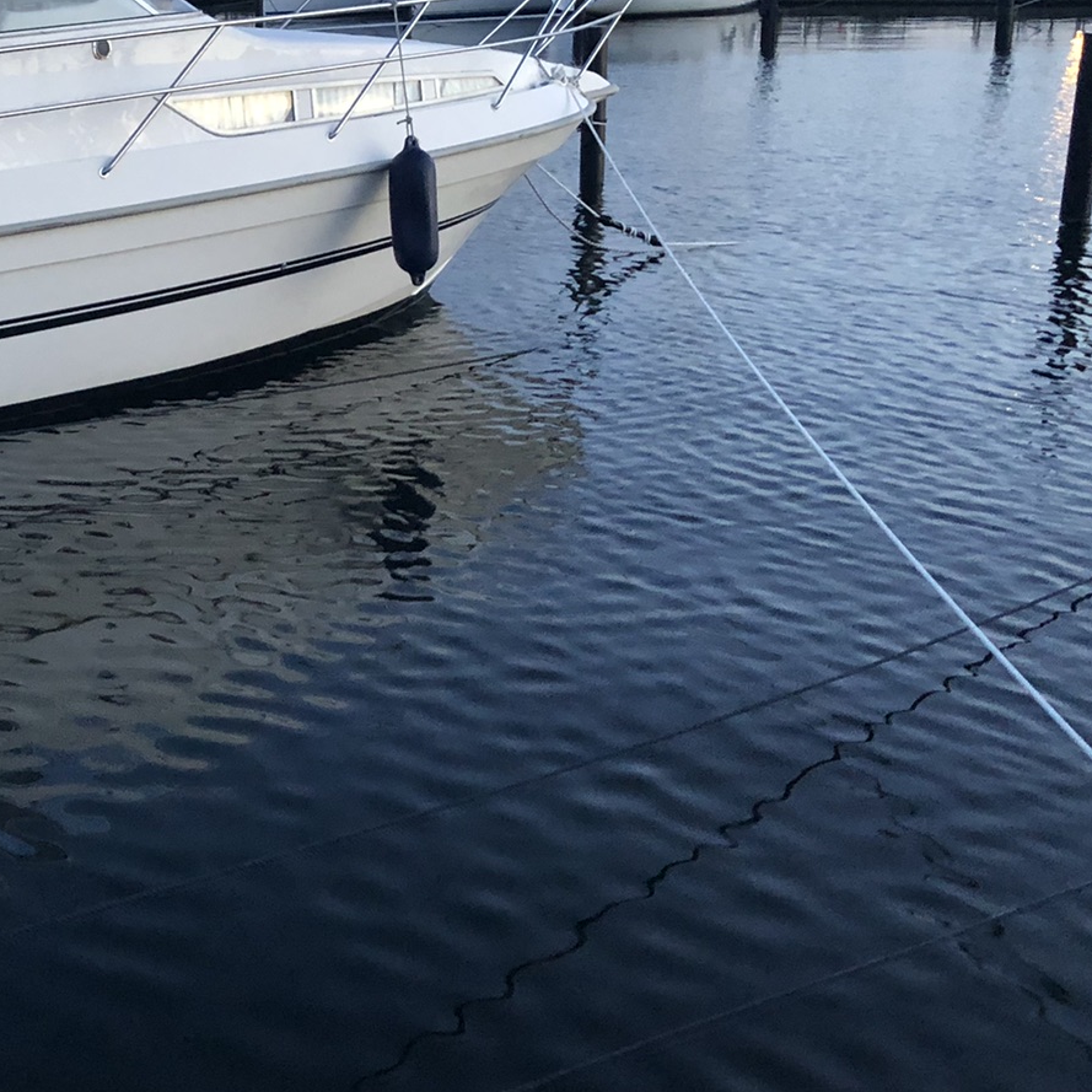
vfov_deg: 30.0
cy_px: 523
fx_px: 2034
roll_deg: +2.2
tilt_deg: -11.3
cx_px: 87
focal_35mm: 57
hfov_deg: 28.7
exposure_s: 1/15
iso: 80
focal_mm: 4
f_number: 1.8
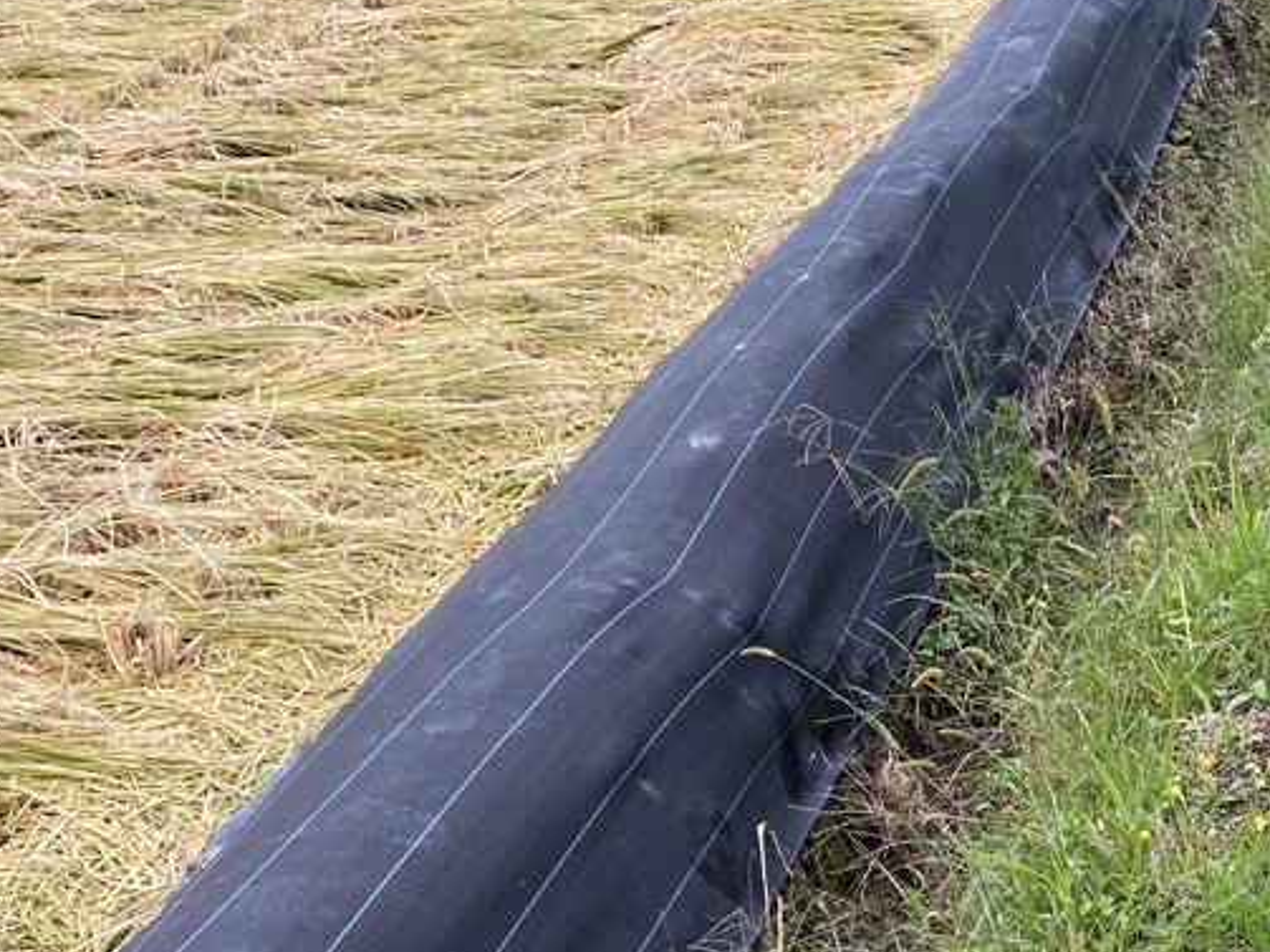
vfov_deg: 23.4
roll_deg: +0.8
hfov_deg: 29.0
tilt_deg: -30.1
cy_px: 735
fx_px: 2274
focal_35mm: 62
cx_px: 1293
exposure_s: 1/122
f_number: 1.8
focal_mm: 4.25
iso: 40
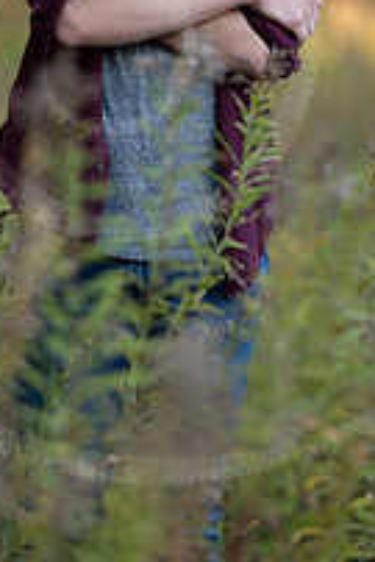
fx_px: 2948
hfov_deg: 7.3
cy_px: 122
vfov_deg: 10.8
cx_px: 131
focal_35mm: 189
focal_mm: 85
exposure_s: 1/800
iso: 160
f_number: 1.2
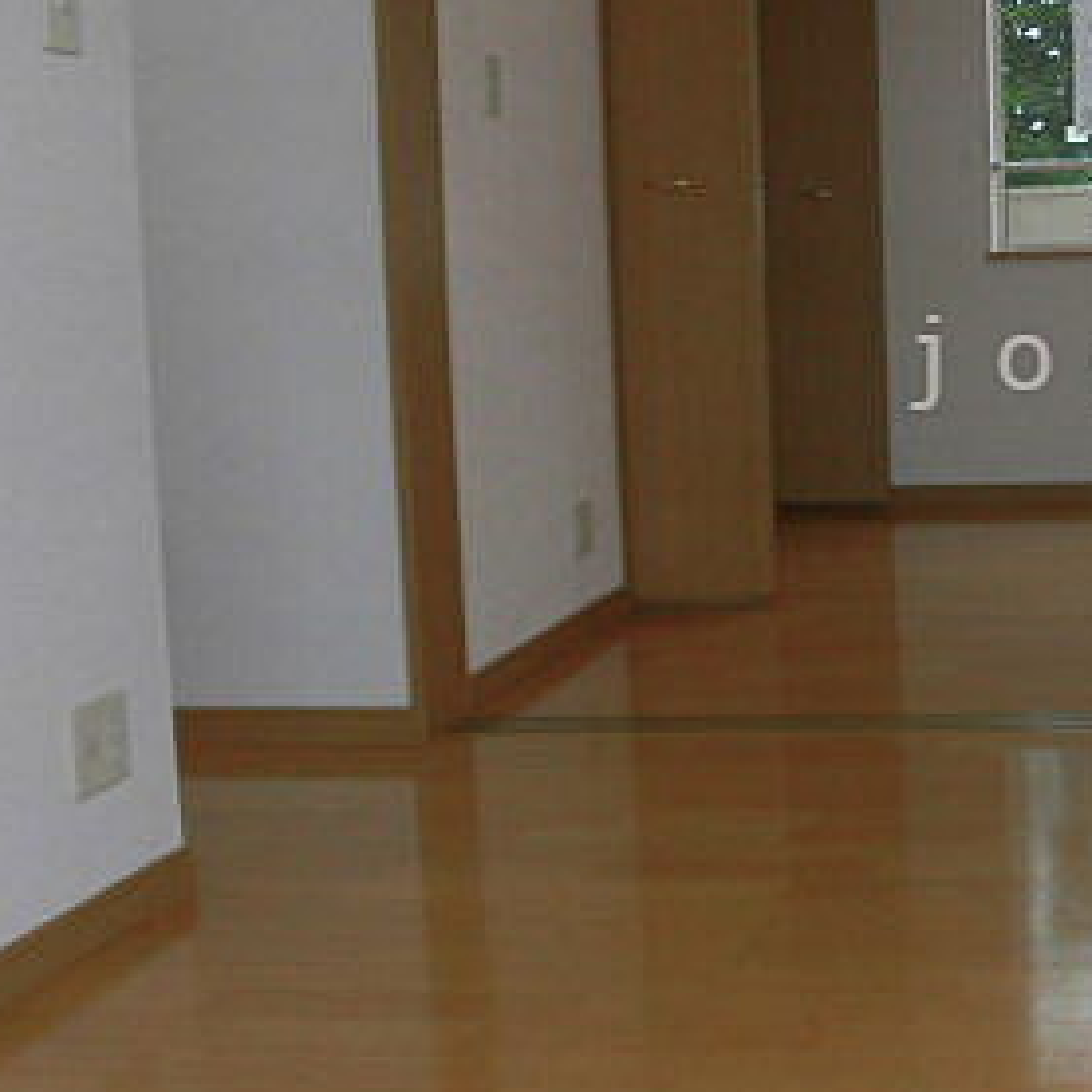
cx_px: 1179
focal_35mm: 49
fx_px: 1749
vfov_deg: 34.4
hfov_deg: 31.1
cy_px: 363
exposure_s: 1/40
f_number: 3.1
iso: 100
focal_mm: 4.3
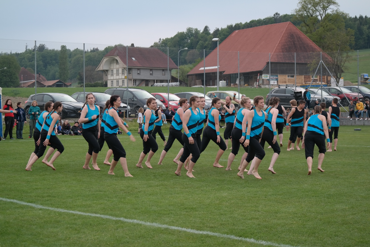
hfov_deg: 26.3
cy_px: 124
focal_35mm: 77
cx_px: 185
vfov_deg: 17.7
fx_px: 791
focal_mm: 50
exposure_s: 1/125
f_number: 4
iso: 200
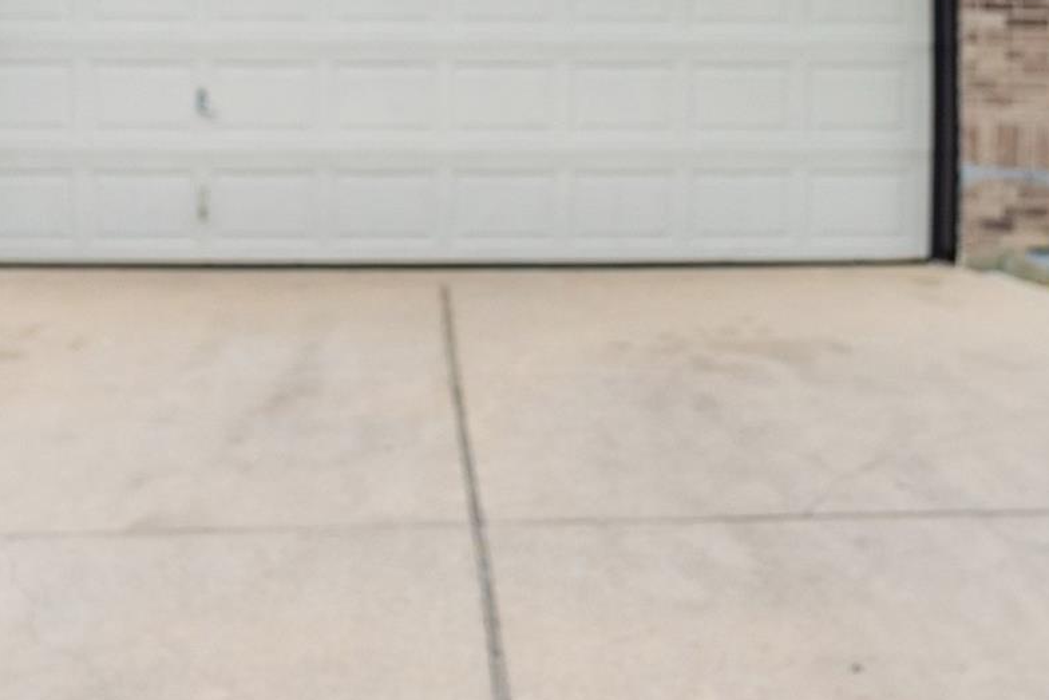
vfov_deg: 26.2
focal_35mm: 47
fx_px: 1370
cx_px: 511
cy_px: -93
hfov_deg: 41.9
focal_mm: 12
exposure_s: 1/1250
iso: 500
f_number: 3.5
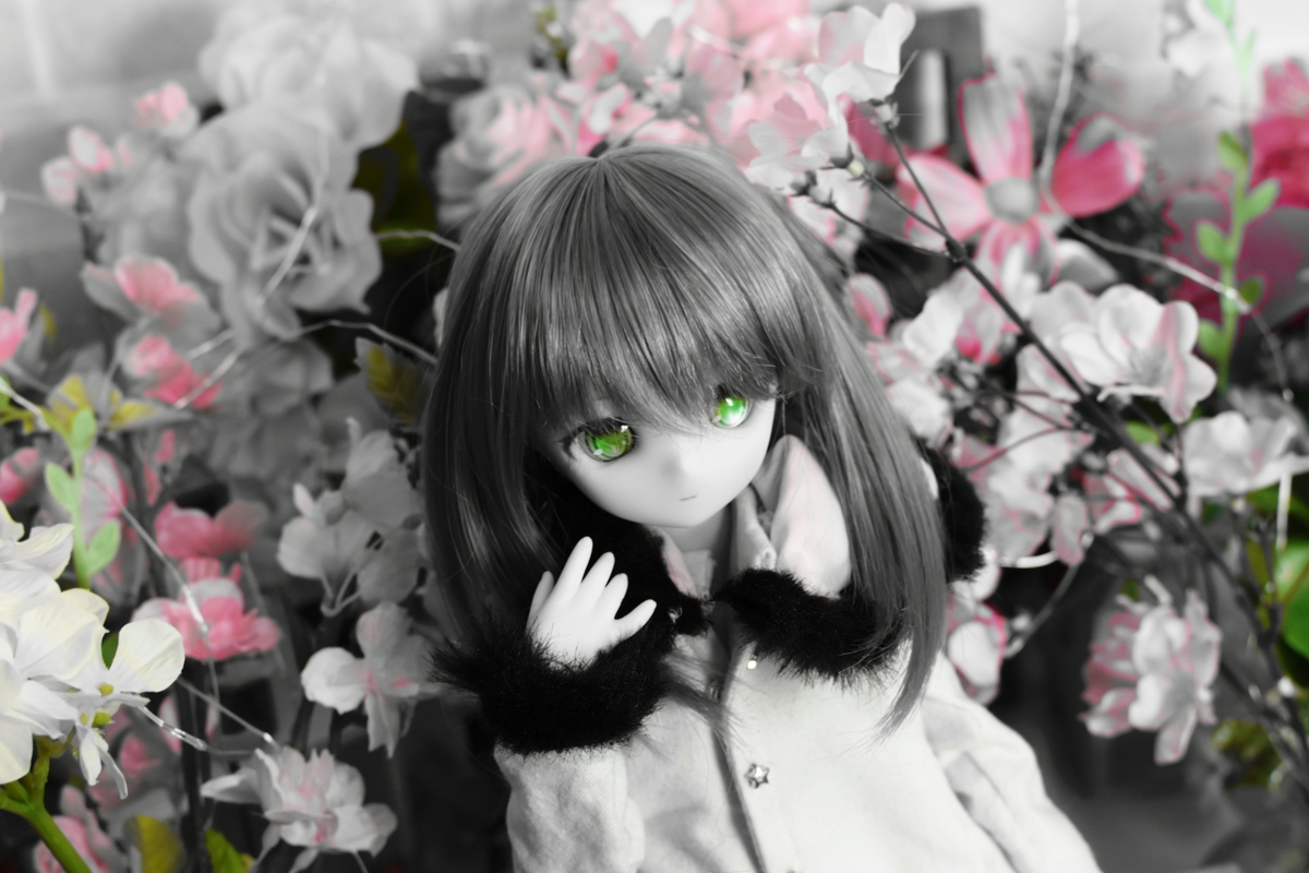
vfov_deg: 25.8
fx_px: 1909
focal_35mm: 52
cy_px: 436
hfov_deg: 37.9
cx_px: 654
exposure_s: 1/60
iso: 500
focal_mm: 35
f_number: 4
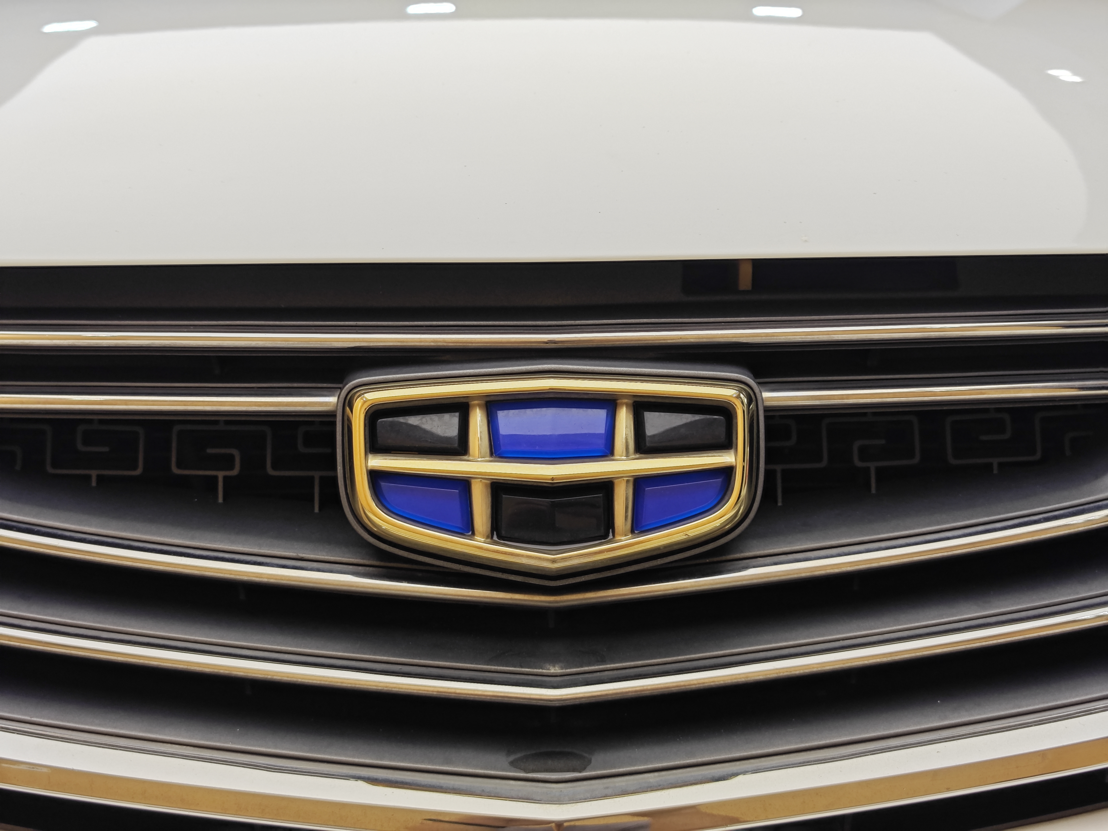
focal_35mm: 46
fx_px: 1472
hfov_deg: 41.2
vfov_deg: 31.5
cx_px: 554
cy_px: 416
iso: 125
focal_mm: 8.7
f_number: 1.9
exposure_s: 1/100
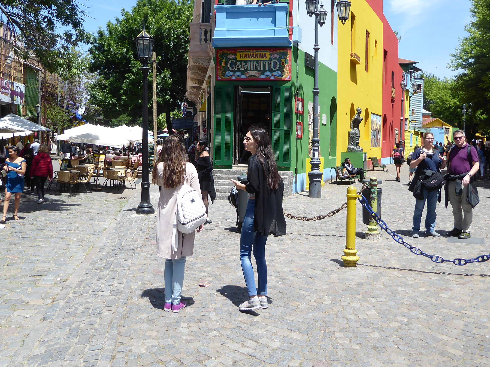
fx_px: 510
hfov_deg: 51.3
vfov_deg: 39.6
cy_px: 159
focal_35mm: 36
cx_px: 254
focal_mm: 4.3
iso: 80
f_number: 3.3
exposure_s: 1/640
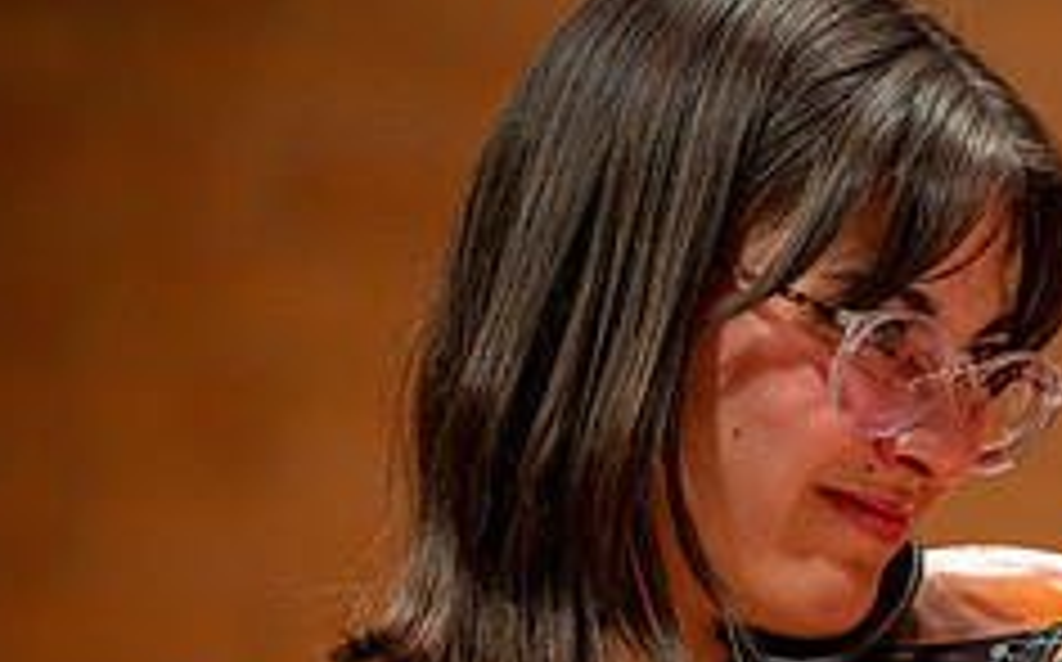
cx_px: 1282
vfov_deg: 2.6
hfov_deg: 4.2
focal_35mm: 502
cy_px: 795
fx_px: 14516
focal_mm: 200
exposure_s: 1/200
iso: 1000
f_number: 2.8
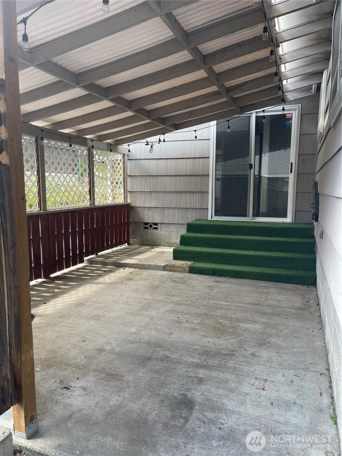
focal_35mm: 25
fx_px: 329
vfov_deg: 69.4
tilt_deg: -6.5
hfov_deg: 54.9
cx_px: 171
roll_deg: -0.8
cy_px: 228
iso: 40
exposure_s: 1/121
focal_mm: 5.1
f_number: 1.6
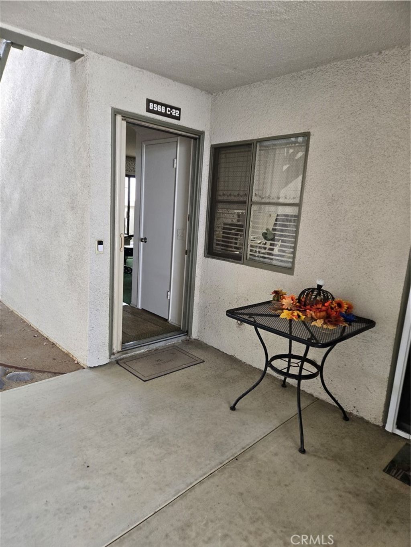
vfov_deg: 73.9
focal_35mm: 23
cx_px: 206
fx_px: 364
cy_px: 274
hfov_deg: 58.9
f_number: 1.8
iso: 320
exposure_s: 1/120
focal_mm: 5.4
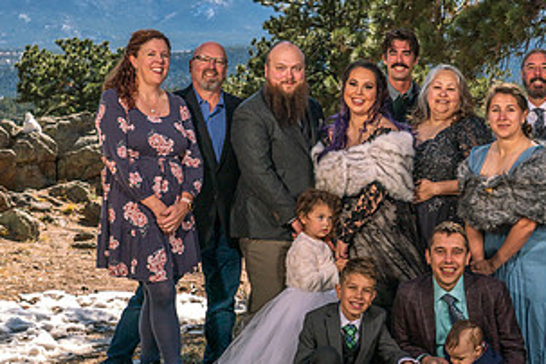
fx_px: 1016
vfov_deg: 20.3
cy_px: 176
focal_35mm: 67
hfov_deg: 29.3
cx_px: 452
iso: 250
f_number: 5
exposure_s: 1/2000
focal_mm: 35
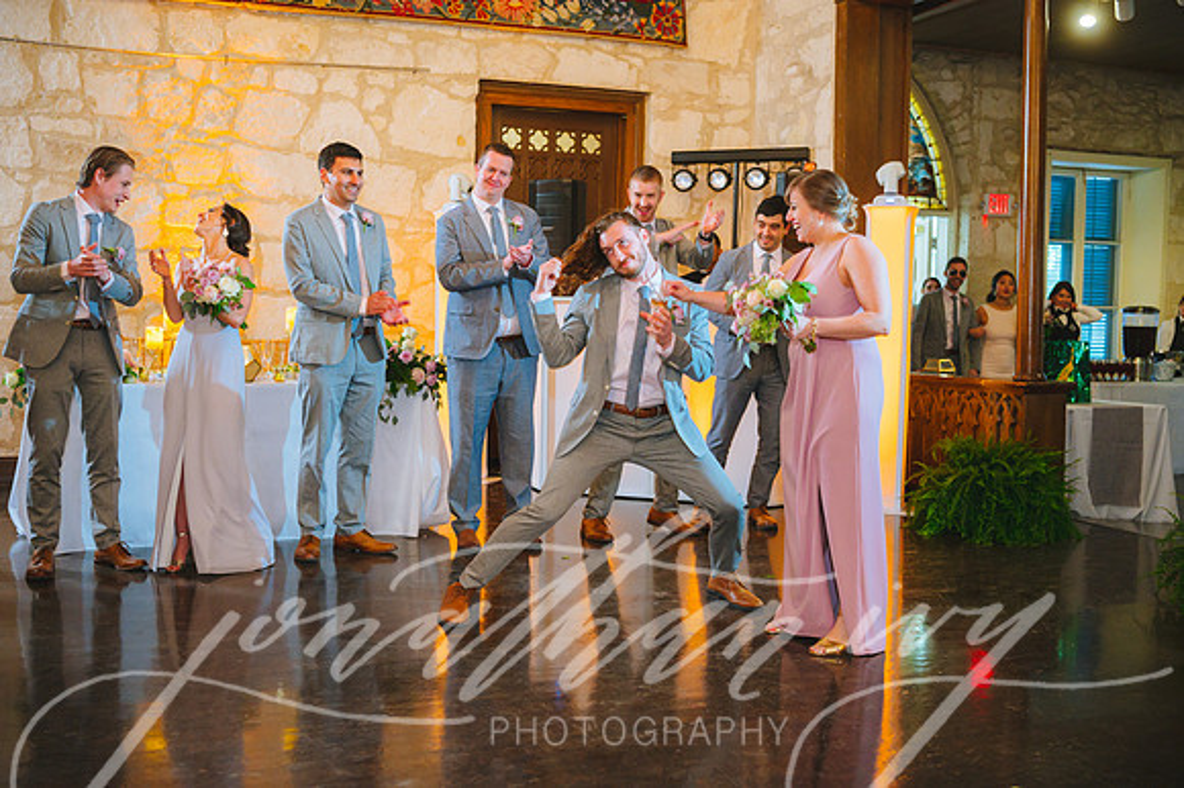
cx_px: 592
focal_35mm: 40
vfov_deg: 33.4
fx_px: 1315
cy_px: 394
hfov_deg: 48.5
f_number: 2.8
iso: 1600
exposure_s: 1/80
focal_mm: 40
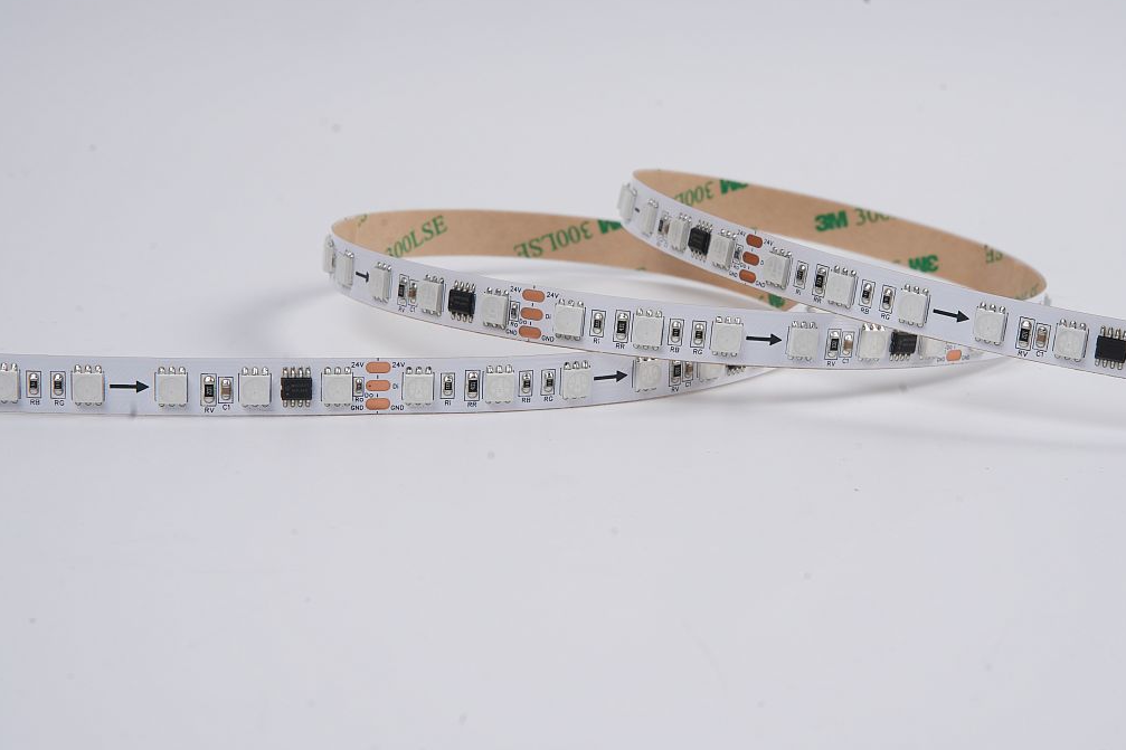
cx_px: 638
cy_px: 299
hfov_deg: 22.9
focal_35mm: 89
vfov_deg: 15.3
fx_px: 2783
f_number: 16
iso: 100
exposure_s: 1/125
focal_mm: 70
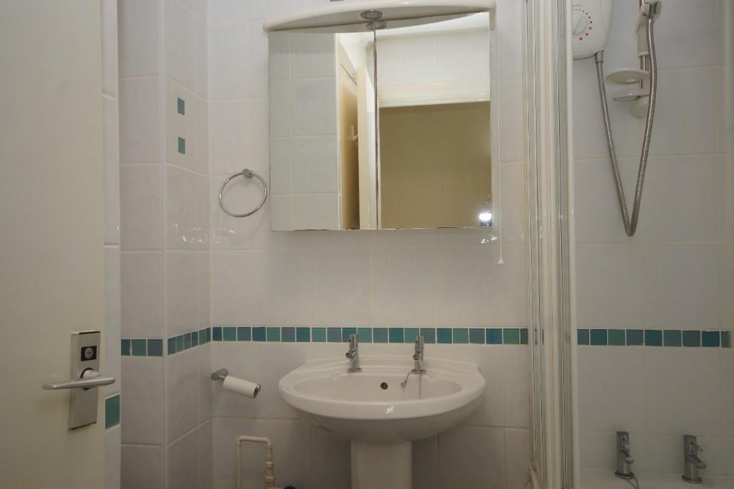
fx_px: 611
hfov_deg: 61.9
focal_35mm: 30
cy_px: 244
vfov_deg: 43.6
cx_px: 367
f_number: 5.6
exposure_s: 1/60
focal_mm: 20
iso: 250
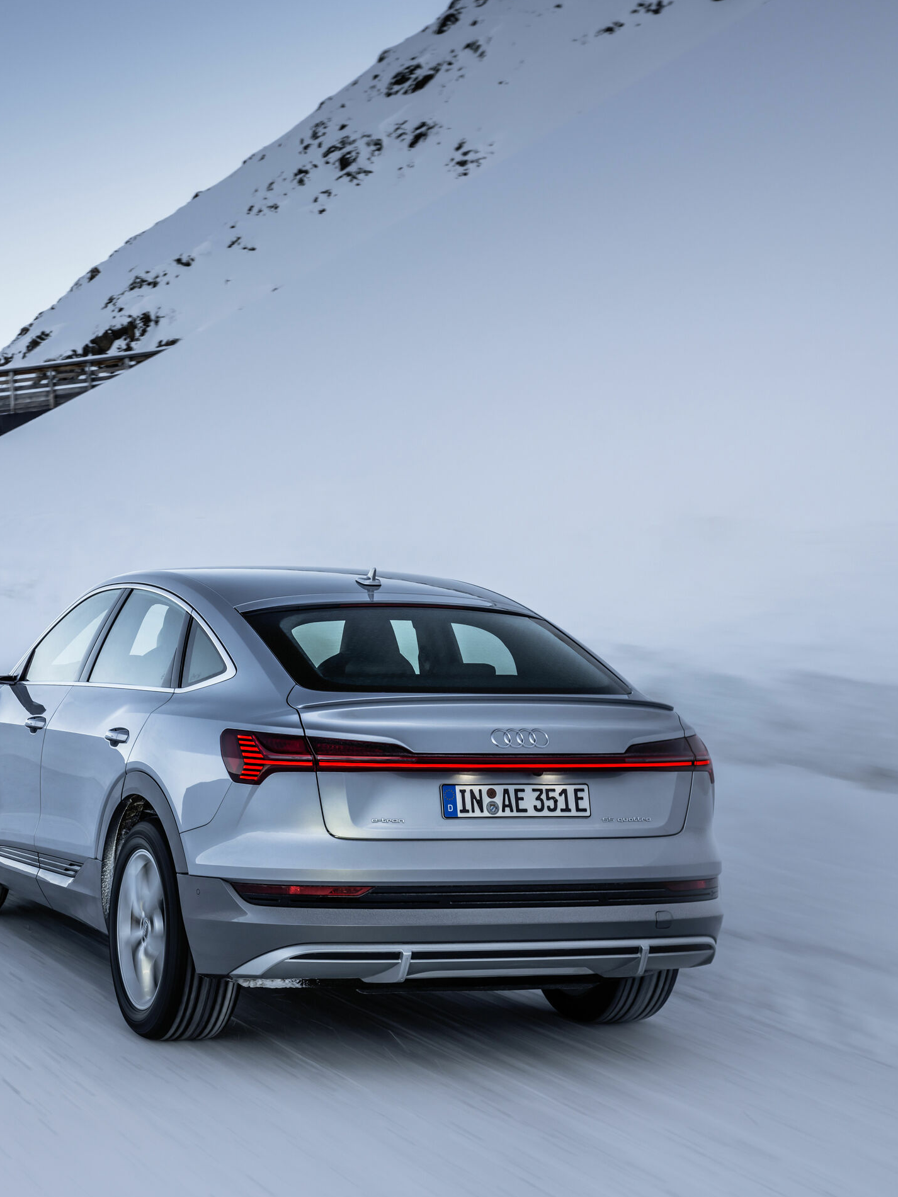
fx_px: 2317
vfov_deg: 29.0
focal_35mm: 67
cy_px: 601
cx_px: 140
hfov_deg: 21.6
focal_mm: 46
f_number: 6.3
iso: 160
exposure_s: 1/25
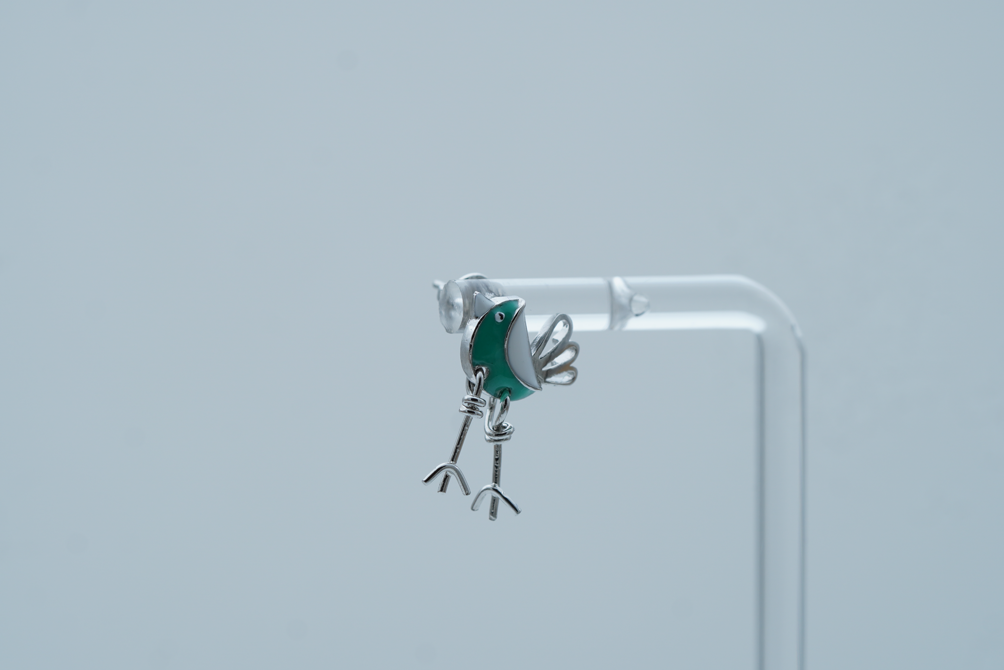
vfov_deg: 10.2
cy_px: 335
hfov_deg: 15.2
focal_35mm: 135
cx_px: 502
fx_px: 3765
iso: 160
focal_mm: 90
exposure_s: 1/60
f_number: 6.3
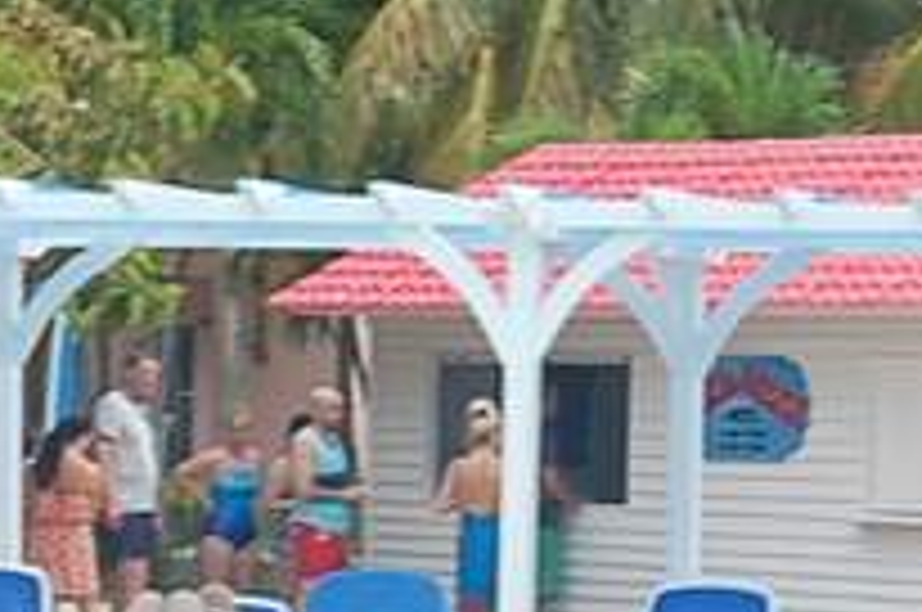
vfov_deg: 5.7
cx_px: 450
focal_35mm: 240
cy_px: 376
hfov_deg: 8.6
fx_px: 6137
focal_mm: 32
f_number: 8
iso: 200
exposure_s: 1/250
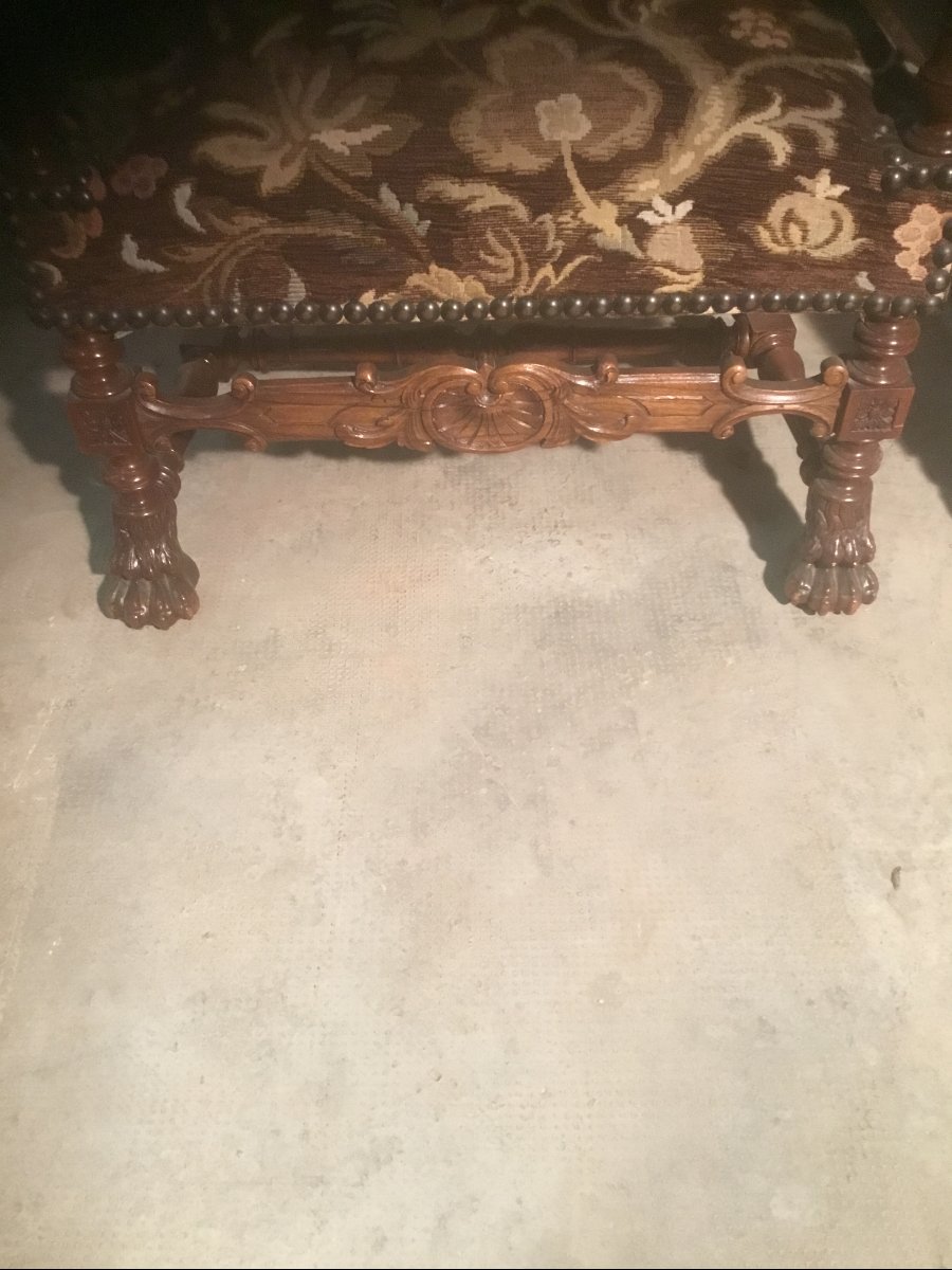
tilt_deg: -48.3
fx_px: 1137
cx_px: 476
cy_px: 635
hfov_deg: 45.4
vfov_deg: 58.4
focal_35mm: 31
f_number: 2.4
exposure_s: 1/20
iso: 200
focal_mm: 3.3
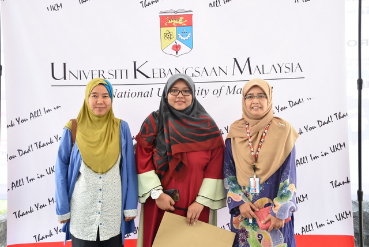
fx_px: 462
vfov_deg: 29.9
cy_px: 124
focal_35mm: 45
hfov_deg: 43.6
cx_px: 184
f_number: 5
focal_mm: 30
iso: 320
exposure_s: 1/60
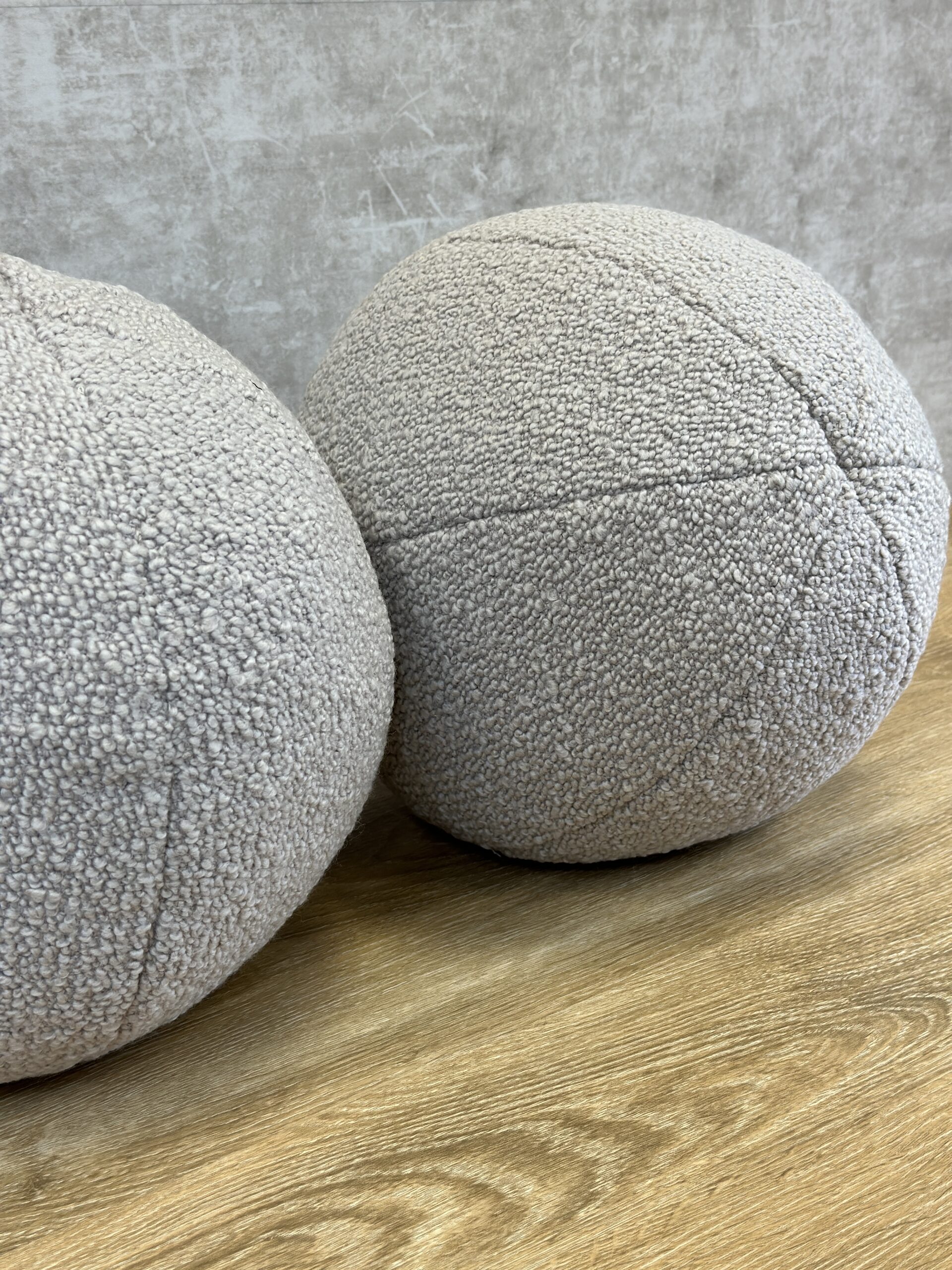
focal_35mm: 48
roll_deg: +1.3
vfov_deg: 39.7
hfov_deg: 30.3
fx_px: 1760
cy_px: 635
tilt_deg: -19.7
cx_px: 476
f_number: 1.78
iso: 64
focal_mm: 6.86
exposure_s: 1/120
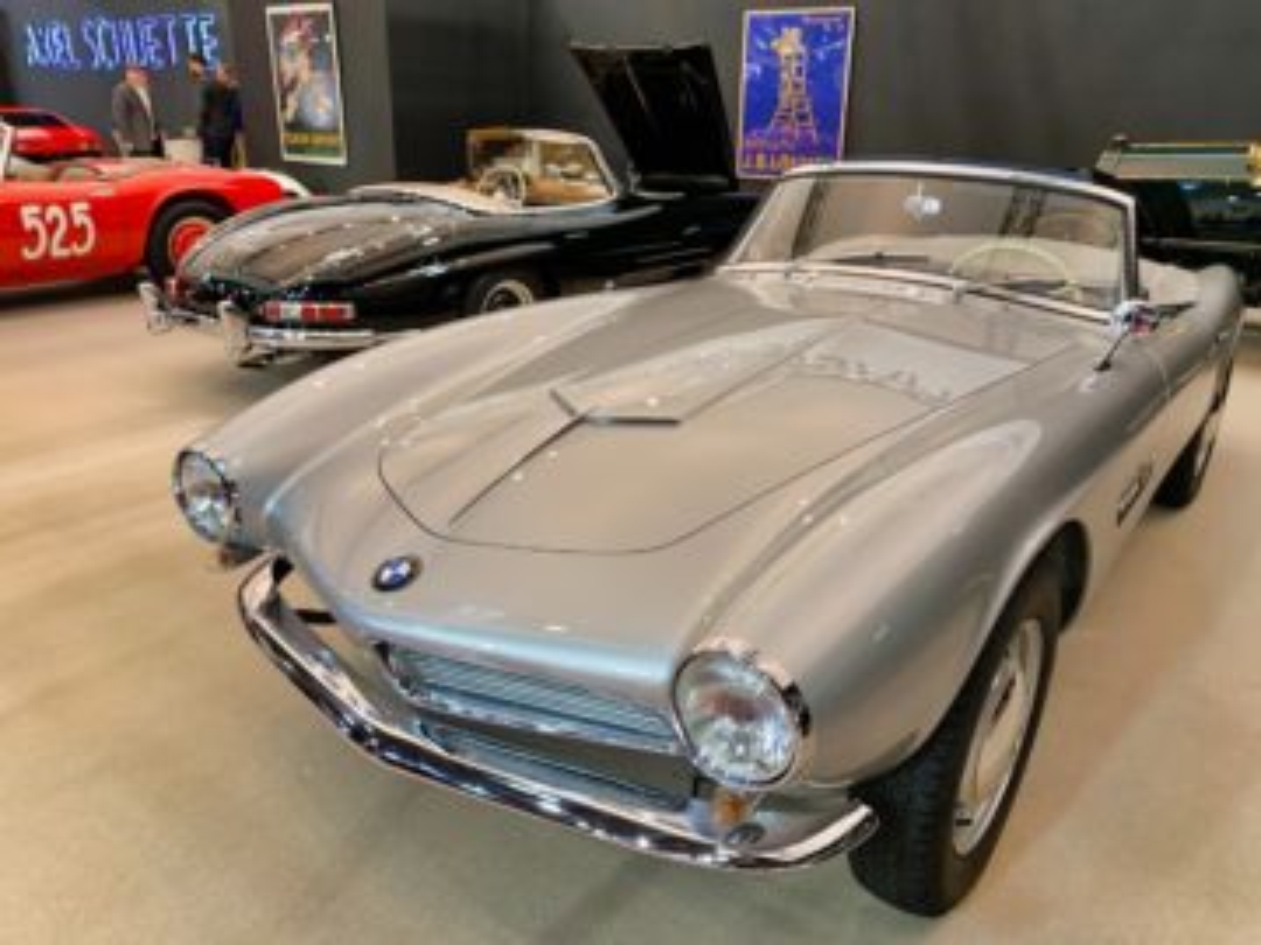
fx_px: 947
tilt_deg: -20.5
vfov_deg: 53.1
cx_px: 630
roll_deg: -1.3
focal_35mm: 26
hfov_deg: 67.3
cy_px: 472
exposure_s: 1/50
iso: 200
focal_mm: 4.25
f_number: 1.8
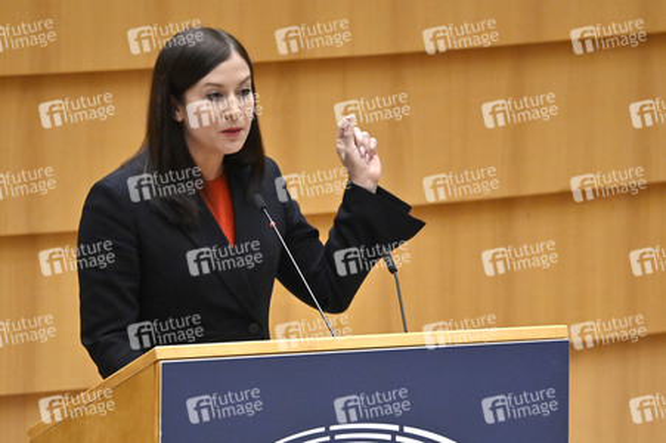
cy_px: 222
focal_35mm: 600
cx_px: 333
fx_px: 11092
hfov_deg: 3.4
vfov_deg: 2.3
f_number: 6.3
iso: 5000
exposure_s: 1/640
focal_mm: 600
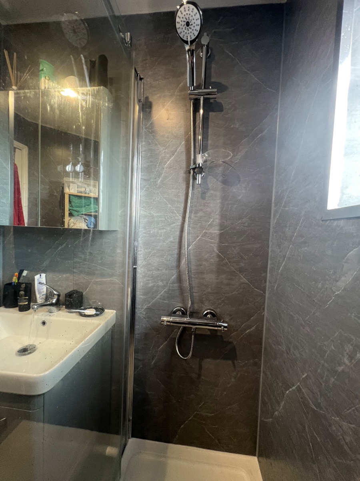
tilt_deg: -2.1
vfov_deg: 106.2
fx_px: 180
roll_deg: -2.2
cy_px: 240
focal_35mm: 13
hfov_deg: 89.9
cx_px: 180
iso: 160
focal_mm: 1.57
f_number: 1.8
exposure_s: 1/50
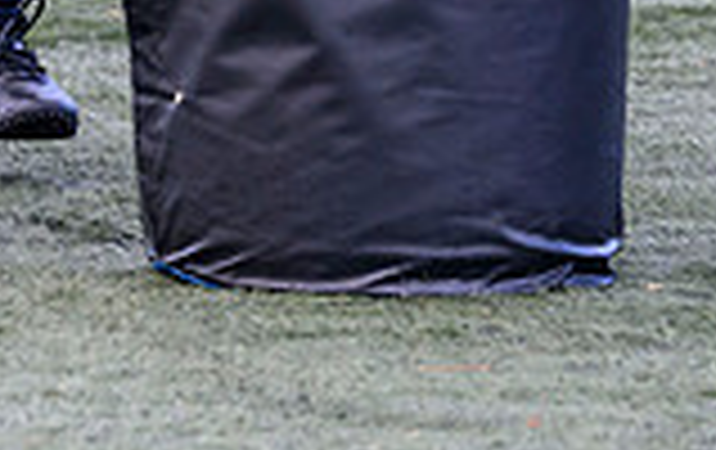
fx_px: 15716
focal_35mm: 804
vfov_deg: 1.6
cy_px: -465
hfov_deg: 2.6
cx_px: 260
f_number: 4
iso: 1600
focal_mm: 160
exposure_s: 1/1250
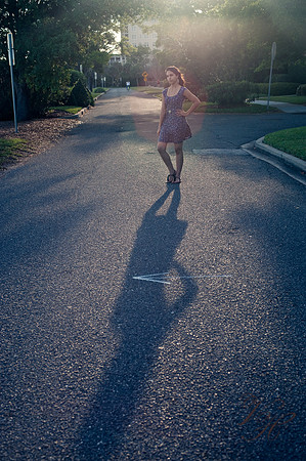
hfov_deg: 26.9
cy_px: 230
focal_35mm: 50
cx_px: 153
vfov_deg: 39.6
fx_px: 639
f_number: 5.6
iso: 200
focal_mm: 50
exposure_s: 1/800
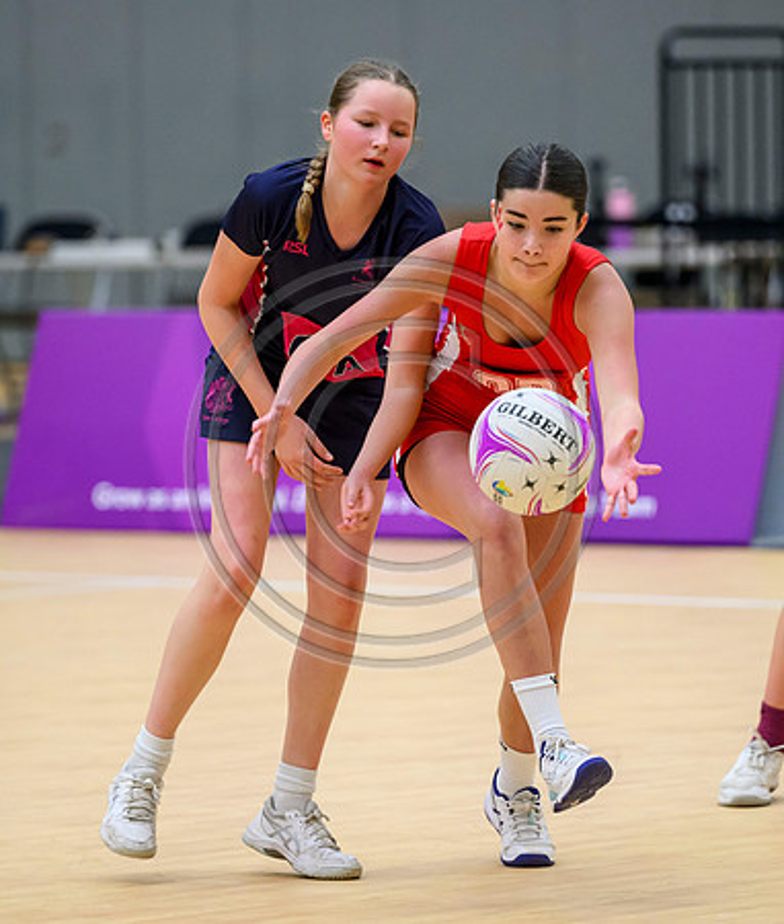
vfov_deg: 5.7
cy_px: 380
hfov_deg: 4.9
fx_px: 9217
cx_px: 444
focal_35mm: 329
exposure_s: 1/800
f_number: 3.2
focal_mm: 200
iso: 5000
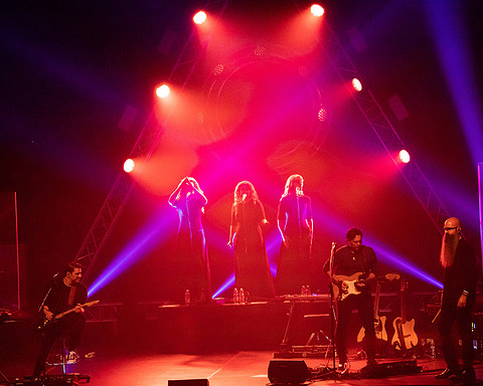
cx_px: 235
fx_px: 2773
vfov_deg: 8.0
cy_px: 194
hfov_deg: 10.0
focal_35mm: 194
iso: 8000
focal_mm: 171
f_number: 5.6
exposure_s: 1/250
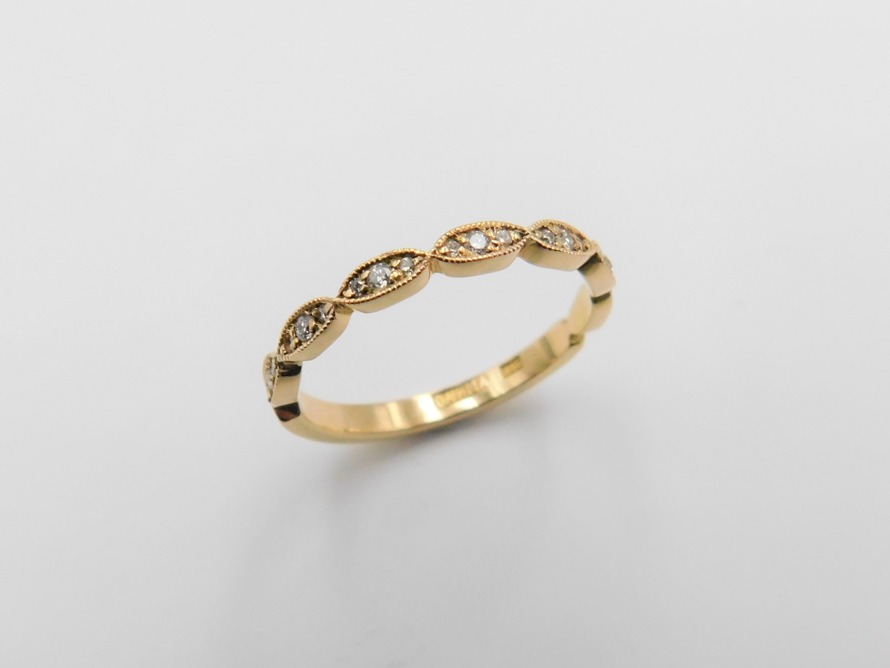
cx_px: 445
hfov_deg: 73.9
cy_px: 334
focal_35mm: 23
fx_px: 591
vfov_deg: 58.9
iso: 400
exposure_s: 1/400
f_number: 6
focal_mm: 4
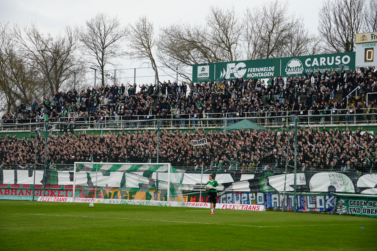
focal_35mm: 84
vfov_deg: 16.3
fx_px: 880
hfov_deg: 24.2
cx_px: 188
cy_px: 126
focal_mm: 56
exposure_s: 1/250
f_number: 5.6
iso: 100
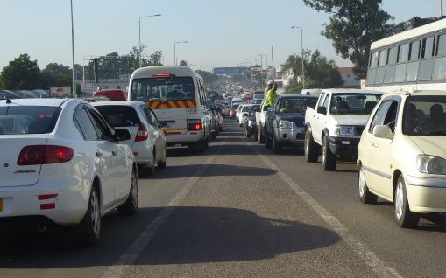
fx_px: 972
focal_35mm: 80
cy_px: 121
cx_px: 265
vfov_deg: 16.3
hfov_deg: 25.8
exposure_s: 1/500
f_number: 4.2
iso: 80
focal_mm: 10.3
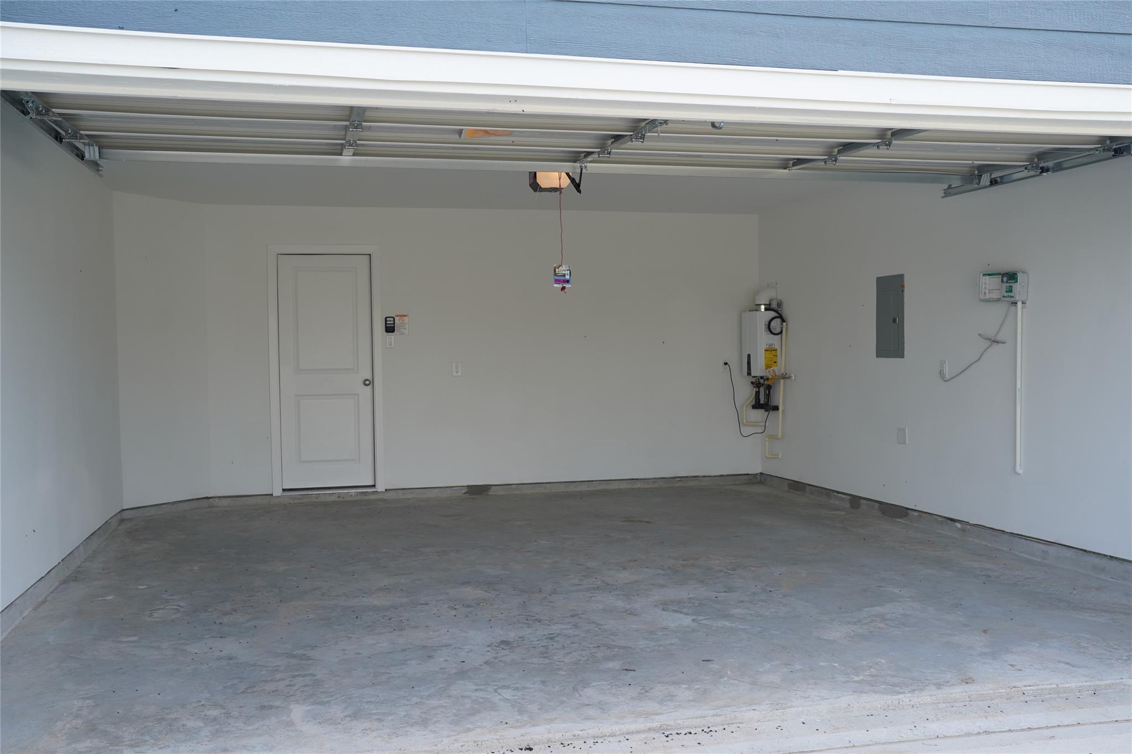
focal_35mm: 35
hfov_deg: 54.4
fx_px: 1100
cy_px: 377
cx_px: 566
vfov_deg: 37.8
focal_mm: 35
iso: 200
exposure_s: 1/200
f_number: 5
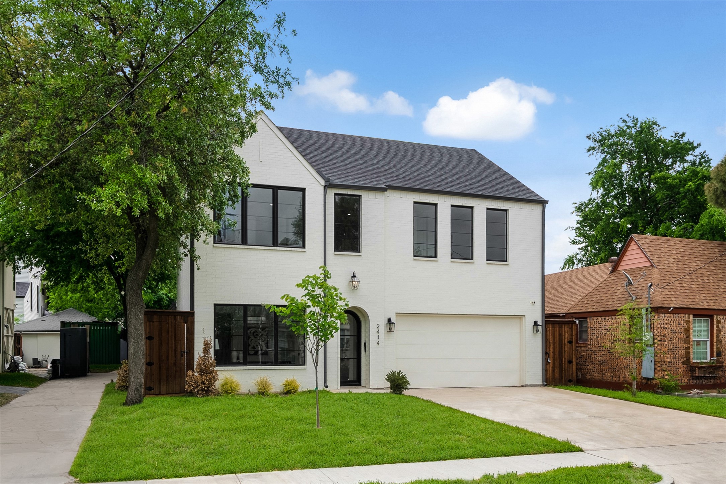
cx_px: 363
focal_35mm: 27
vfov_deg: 48.0
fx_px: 545
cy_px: 242
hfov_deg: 67.4
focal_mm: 18
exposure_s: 1/80
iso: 100
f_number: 11
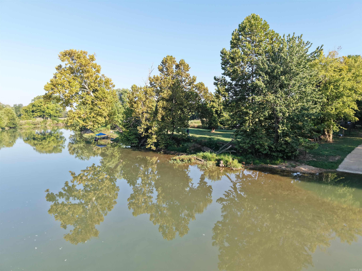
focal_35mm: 24
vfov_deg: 56.8
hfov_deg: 71.6
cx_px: 181
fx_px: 251
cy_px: 136
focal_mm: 8.67
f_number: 1.8
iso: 270
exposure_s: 1/1500
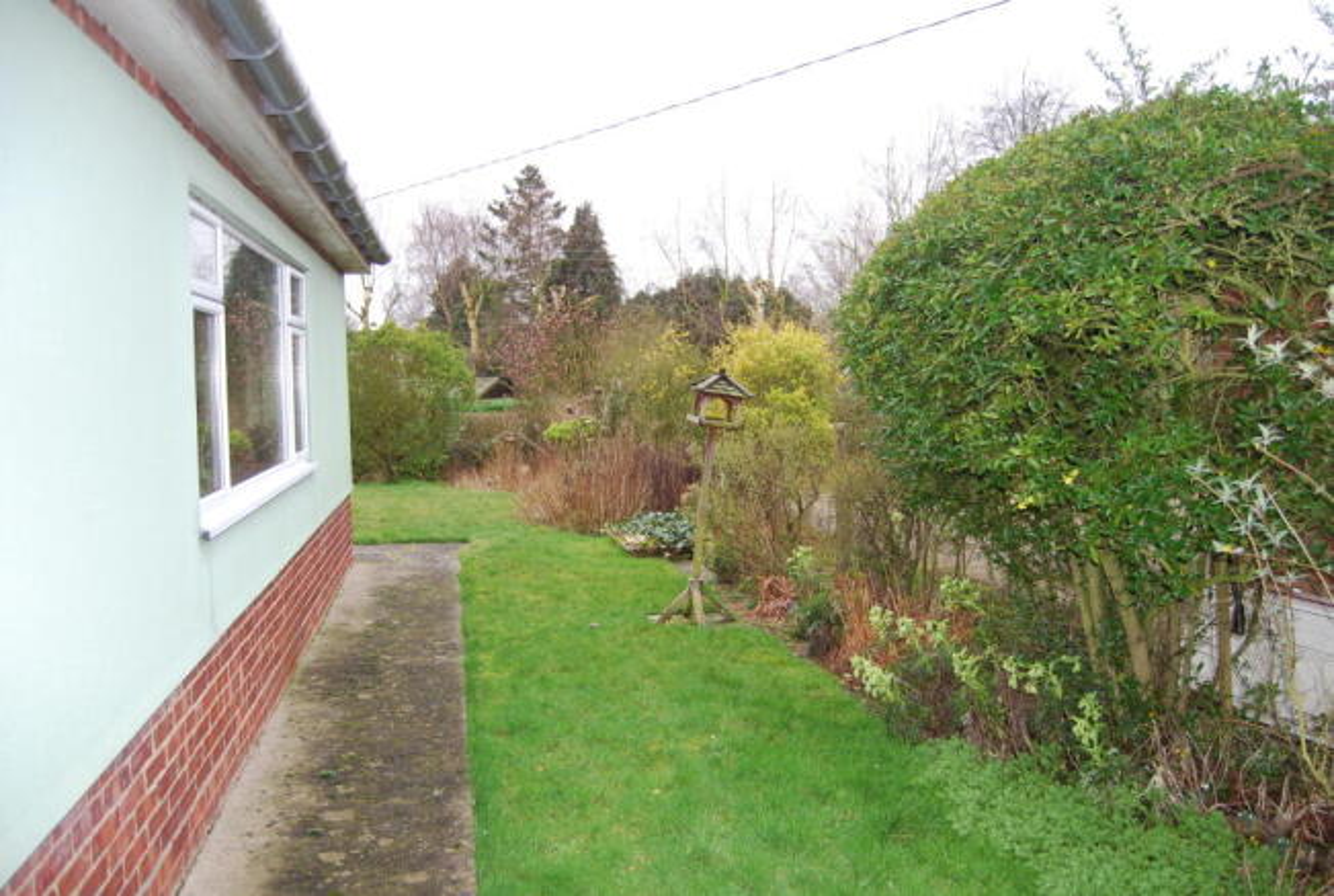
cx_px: 667
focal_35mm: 27
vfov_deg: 48.1
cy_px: 448
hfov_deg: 67.3
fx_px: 1003
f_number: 3.5
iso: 200
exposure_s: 1/60
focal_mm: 18
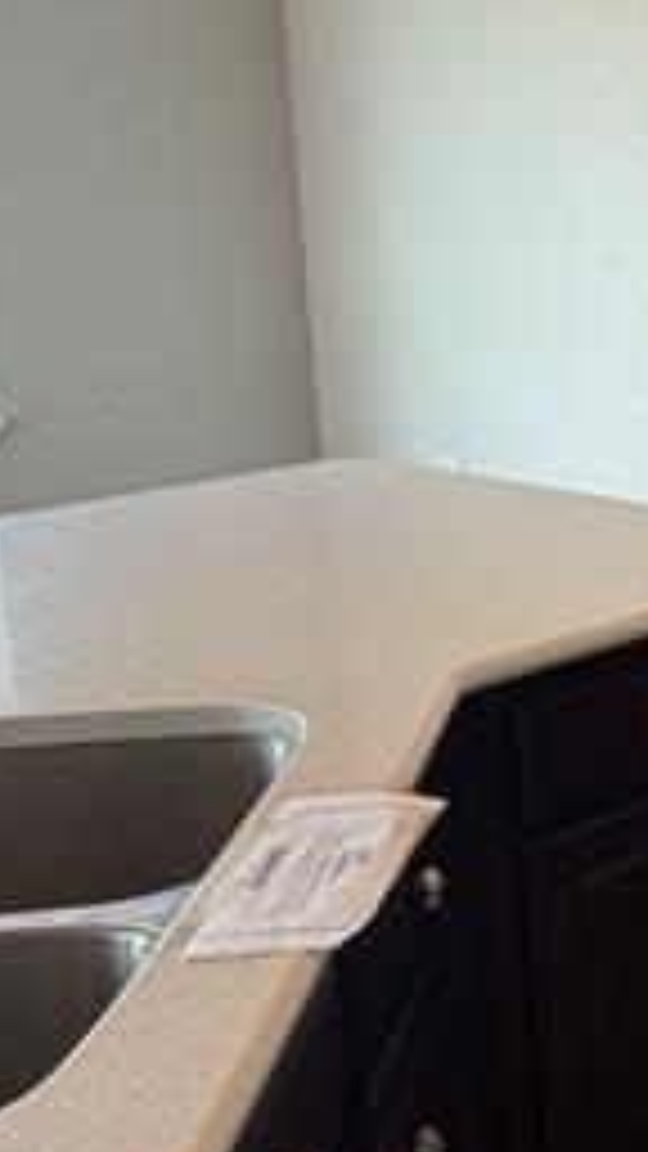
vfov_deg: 34.2
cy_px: 421
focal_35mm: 61
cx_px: 1206
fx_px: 1863
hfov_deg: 16.2
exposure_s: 1/120
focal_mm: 2.22
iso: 200
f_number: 2.2
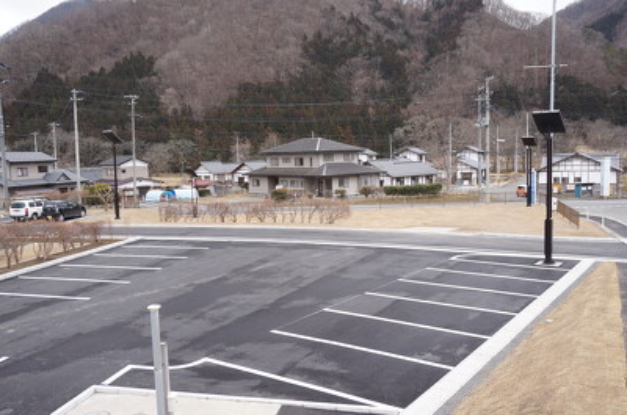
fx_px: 600
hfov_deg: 55.2
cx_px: 314
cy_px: 208
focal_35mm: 34
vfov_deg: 38.2
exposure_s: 1/80
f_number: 6.3
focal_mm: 23
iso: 200
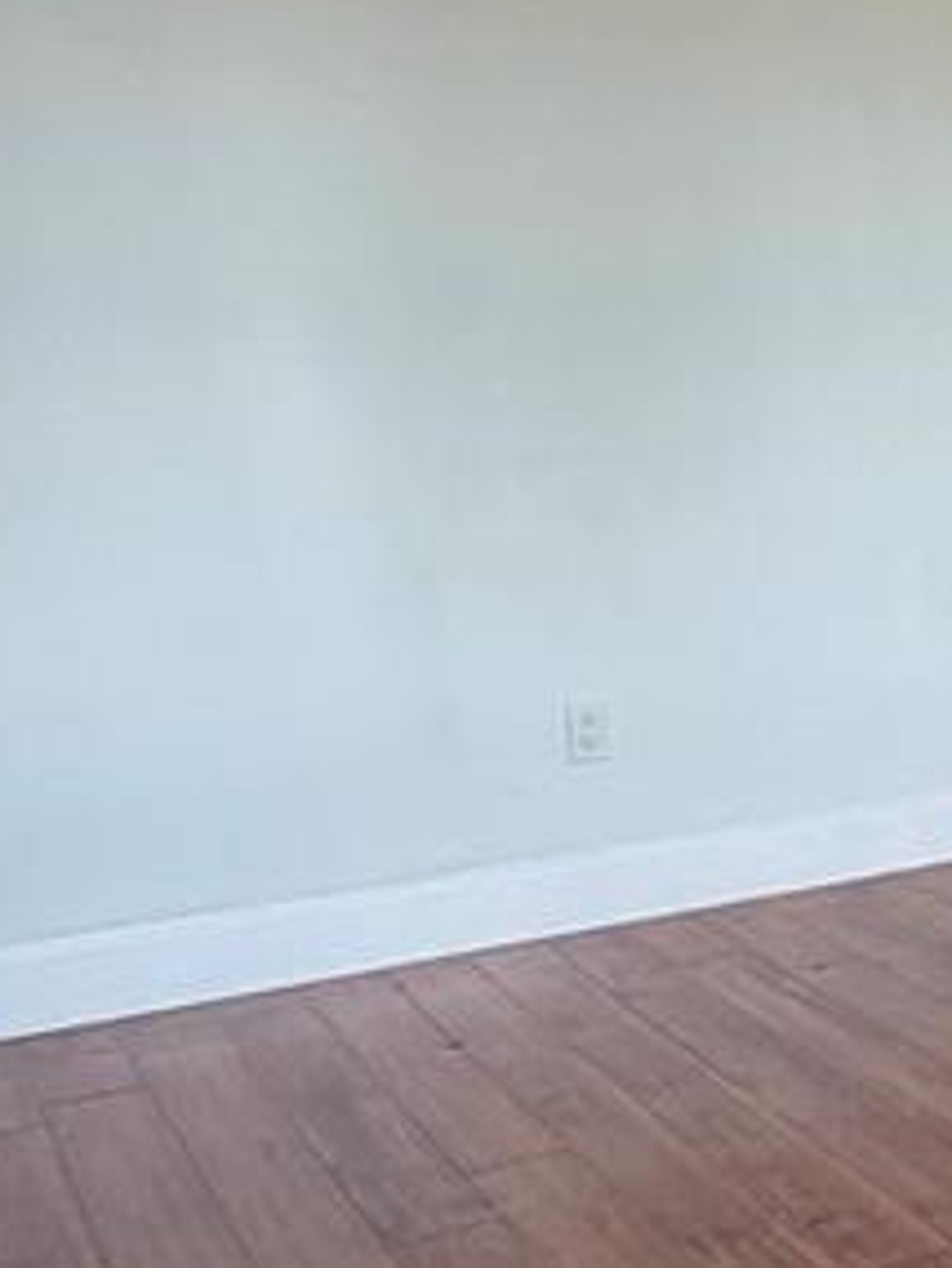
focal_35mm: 59
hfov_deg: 18.9
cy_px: 618
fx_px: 2162
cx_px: 1726
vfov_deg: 32.7
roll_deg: +1.2
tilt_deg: -7.7
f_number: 2.2
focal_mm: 2.22
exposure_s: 1/120
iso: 200
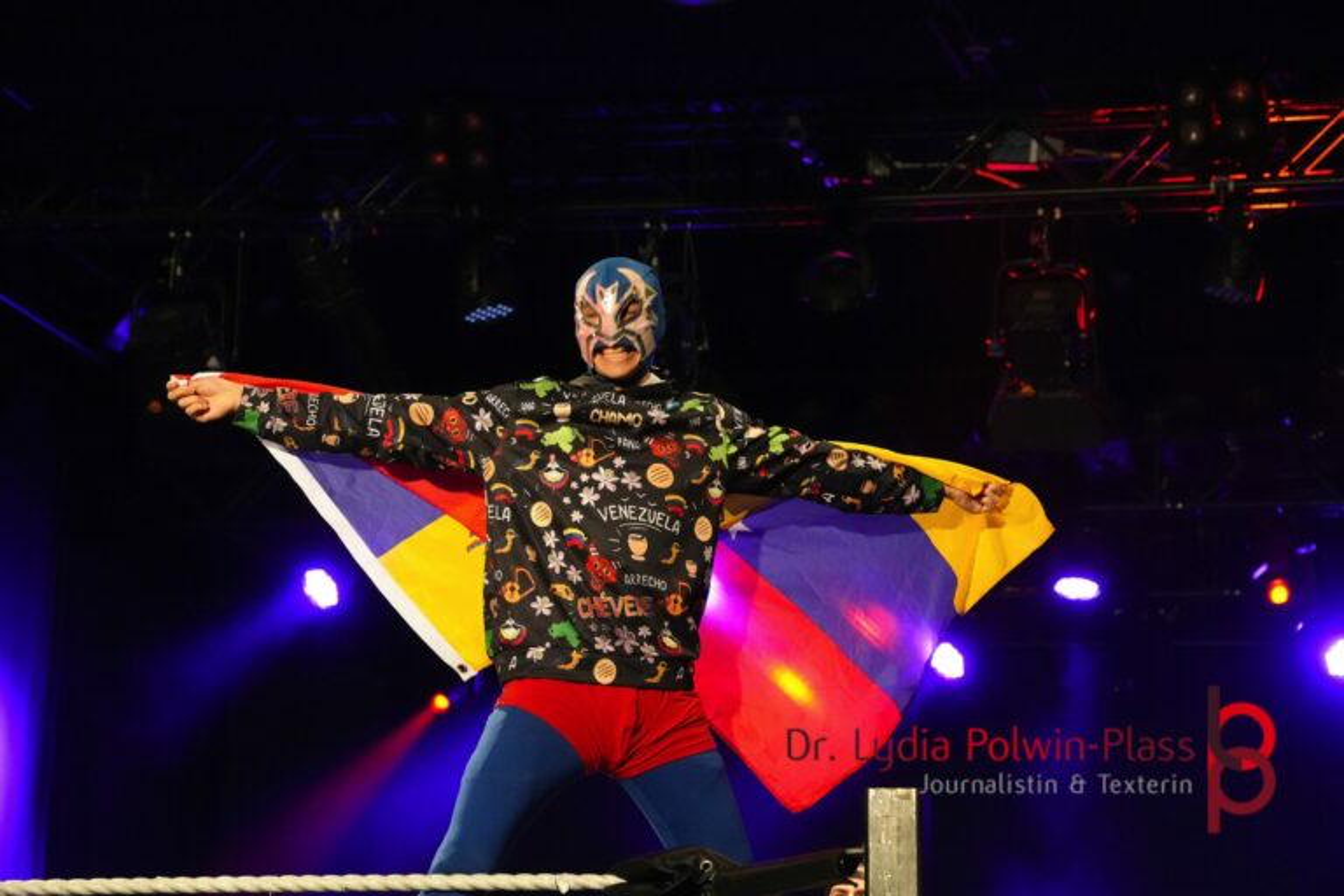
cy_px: 448
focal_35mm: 132
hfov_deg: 15.5
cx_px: 672
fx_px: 4928
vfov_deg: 10.4
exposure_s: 1/125
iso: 6400
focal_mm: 88
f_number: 5
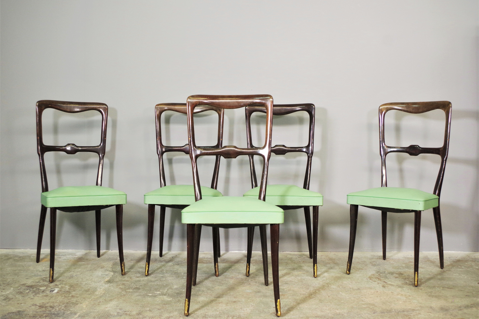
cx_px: 240
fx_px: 479
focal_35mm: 36
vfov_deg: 36.9
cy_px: 160
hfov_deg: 53.1
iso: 800
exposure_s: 1/30
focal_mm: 24.38
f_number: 4
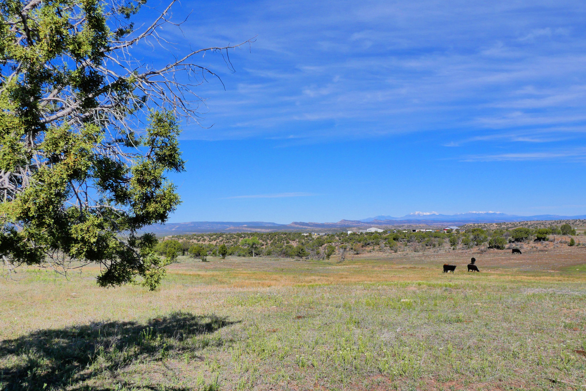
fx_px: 439
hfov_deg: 67.3
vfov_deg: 47.9
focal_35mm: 27
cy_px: 214
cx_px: 314
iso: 800
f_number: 6.3
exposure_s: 1/1600
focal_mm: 9
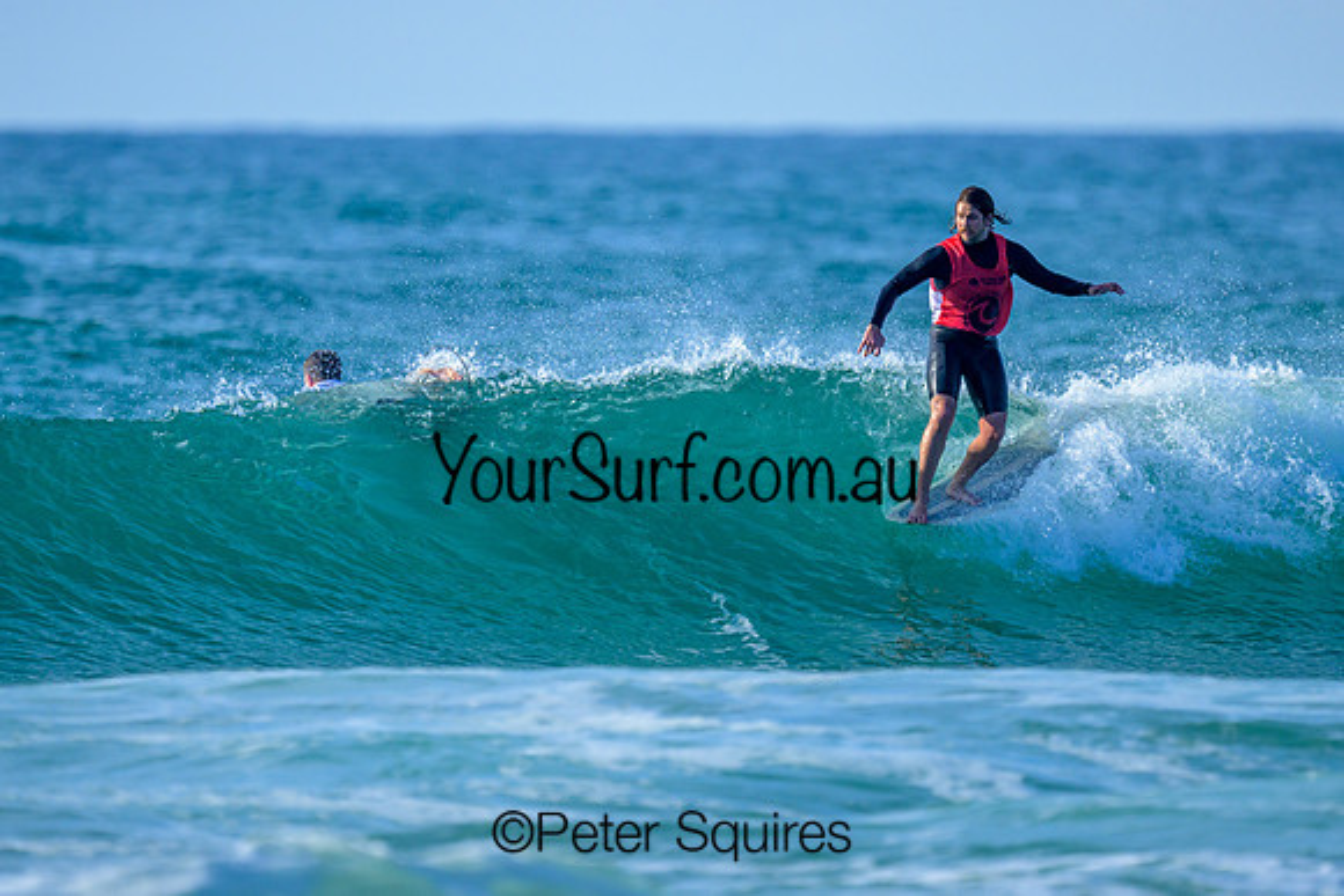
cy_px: 382
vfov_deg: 1.3
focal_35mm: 1100
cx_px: 721
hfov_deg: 1.9
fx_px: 41073
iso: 360
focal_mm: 800
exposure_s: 1/2000
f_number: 6.3
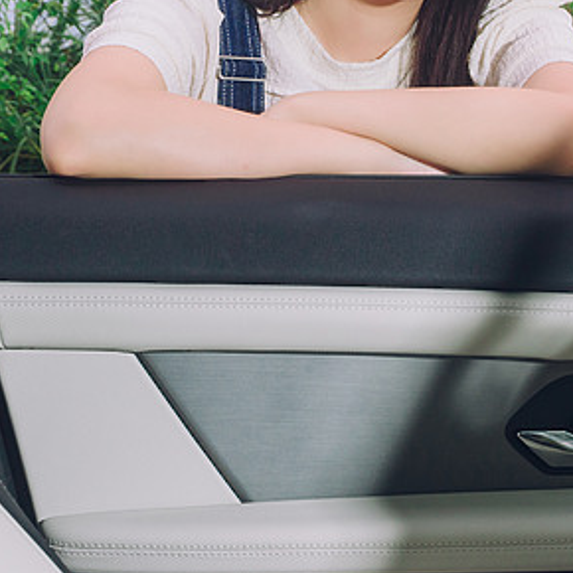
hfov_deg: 14.2
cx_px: 703
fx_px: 2229
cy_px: 100
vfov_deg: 14.6
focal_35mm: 119
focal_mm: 52
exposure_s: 1/80
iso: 800
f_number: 5.6
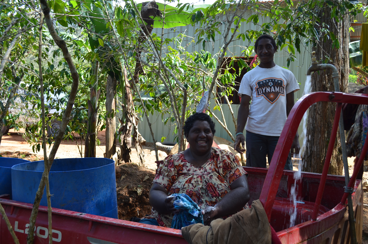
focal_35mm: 39
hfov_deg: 49.6
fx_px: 398
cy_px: 122
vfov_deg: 34.1
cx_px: 184
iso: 200
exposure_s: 1/160
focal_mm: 26
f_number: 5.6
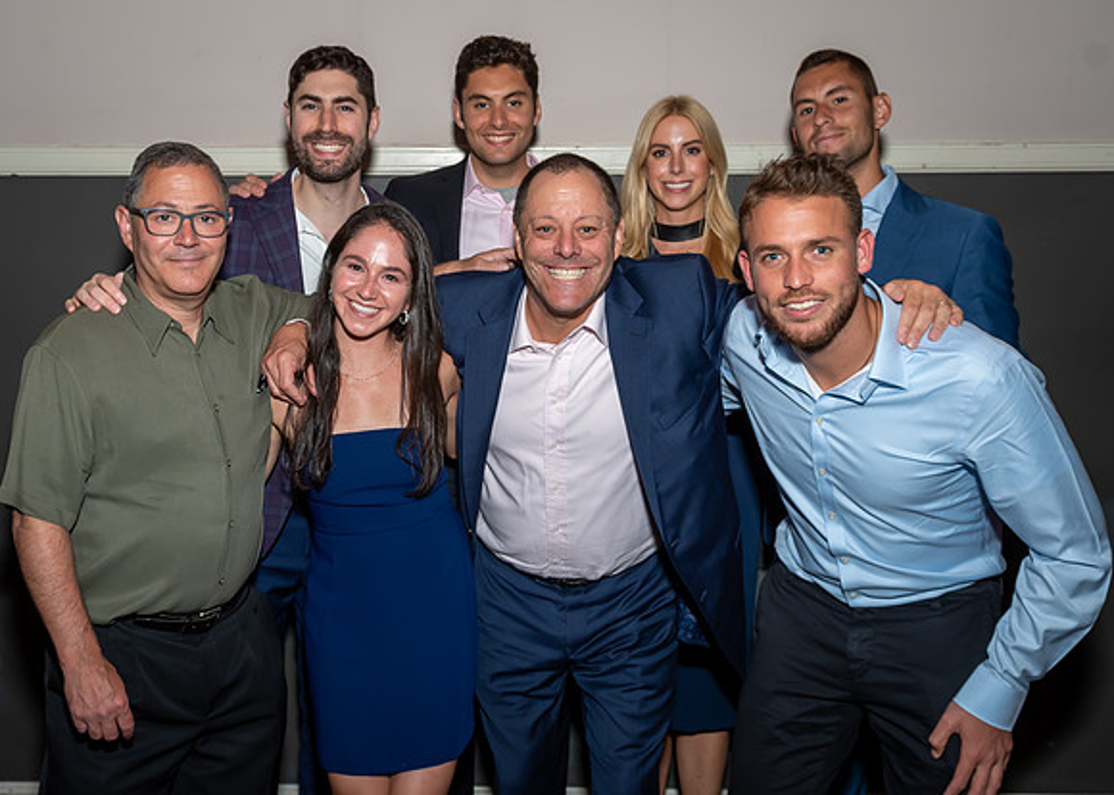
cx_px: 441
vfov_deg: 37.7
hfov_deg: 50.8
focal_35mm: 37
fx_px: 1163
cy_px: 371
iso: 400
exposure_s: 1/250
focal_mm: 20
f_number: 5.6
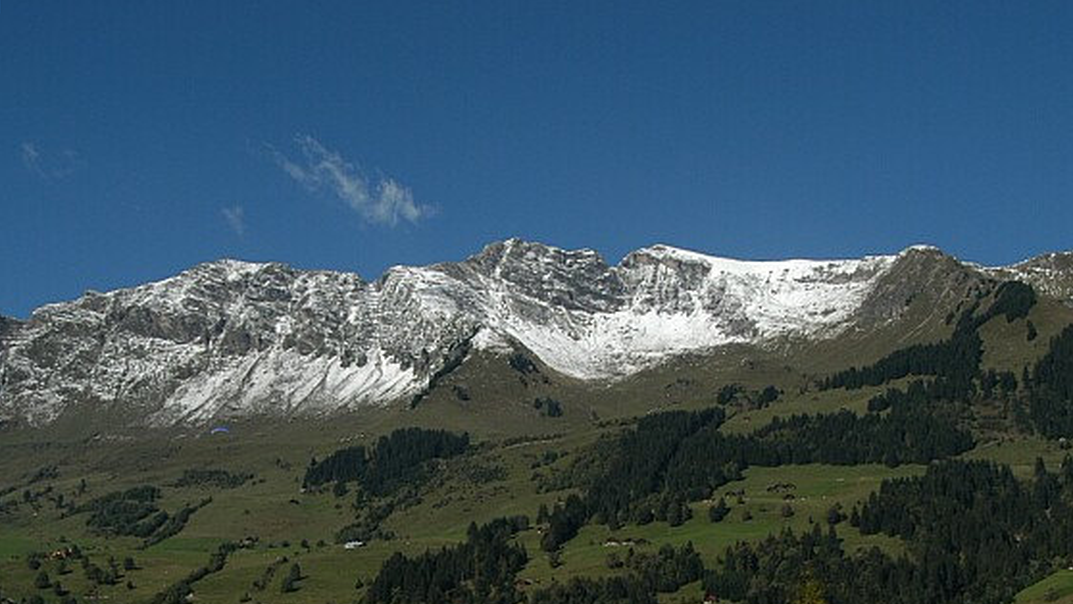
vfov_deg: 21.9
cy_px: 495
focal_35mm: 54
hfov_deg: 38.5
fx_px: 1537
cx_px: 536
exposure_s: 1/640
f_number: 10
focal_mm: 24
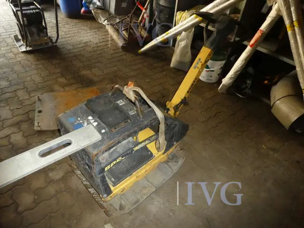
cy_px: 114
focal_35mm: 24
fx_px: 211
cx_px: 152
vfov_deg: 56.8
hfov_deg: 71.6
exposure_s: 1/60
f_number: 3.3
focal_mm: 4.3
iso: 800
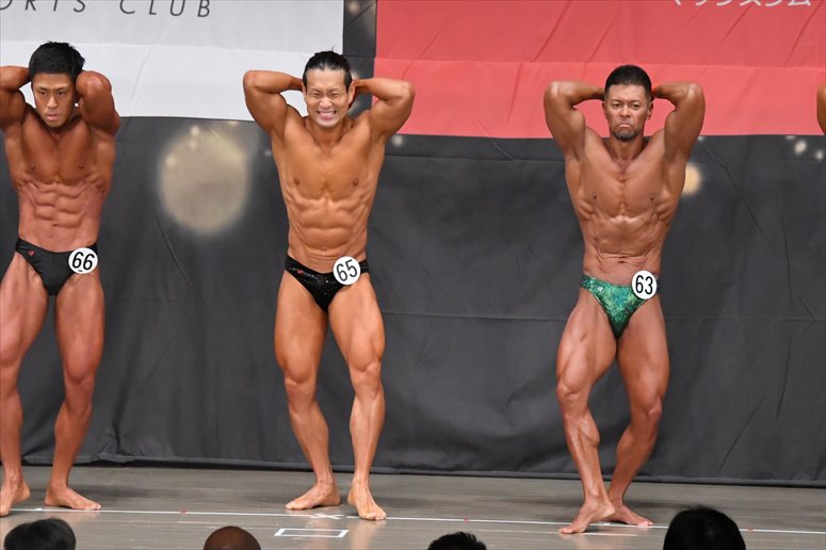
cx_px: 413
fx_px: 5160
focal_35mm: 225
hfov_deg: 9.2
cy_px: 275
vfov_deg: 6.1
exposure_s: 1/400
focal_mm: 150
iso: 6400
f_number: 5.6
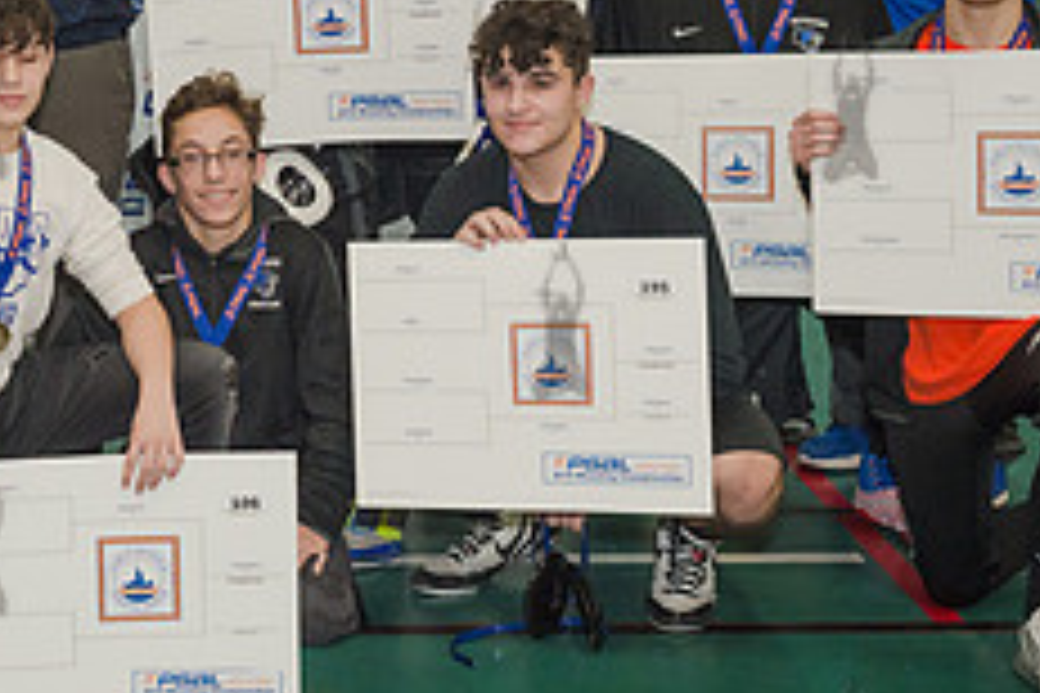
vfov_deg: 14.9
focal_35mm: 91
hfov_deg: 21.6
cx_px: 2
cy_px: 102
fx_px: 2629
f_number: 5
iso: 1600
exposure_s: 1/250
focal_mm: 35
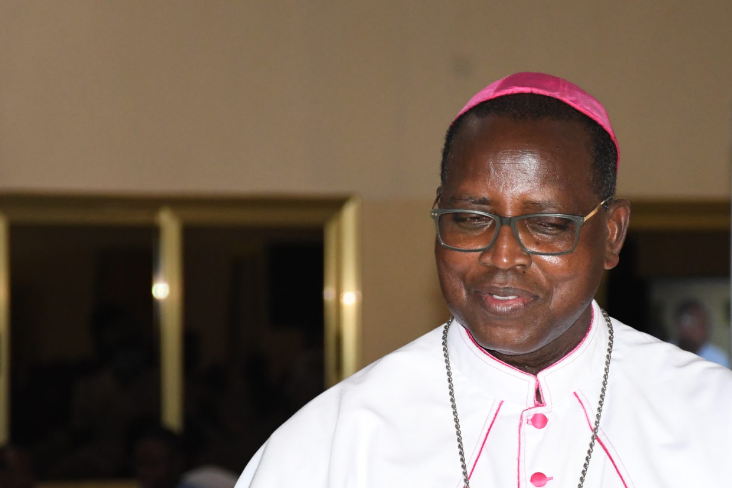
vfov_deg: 6.2
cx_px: 469
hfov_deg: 9.2
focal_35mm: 223
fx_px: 4533
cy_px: 360
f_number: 6.3
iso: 2200
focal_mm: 90
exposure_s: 1/160
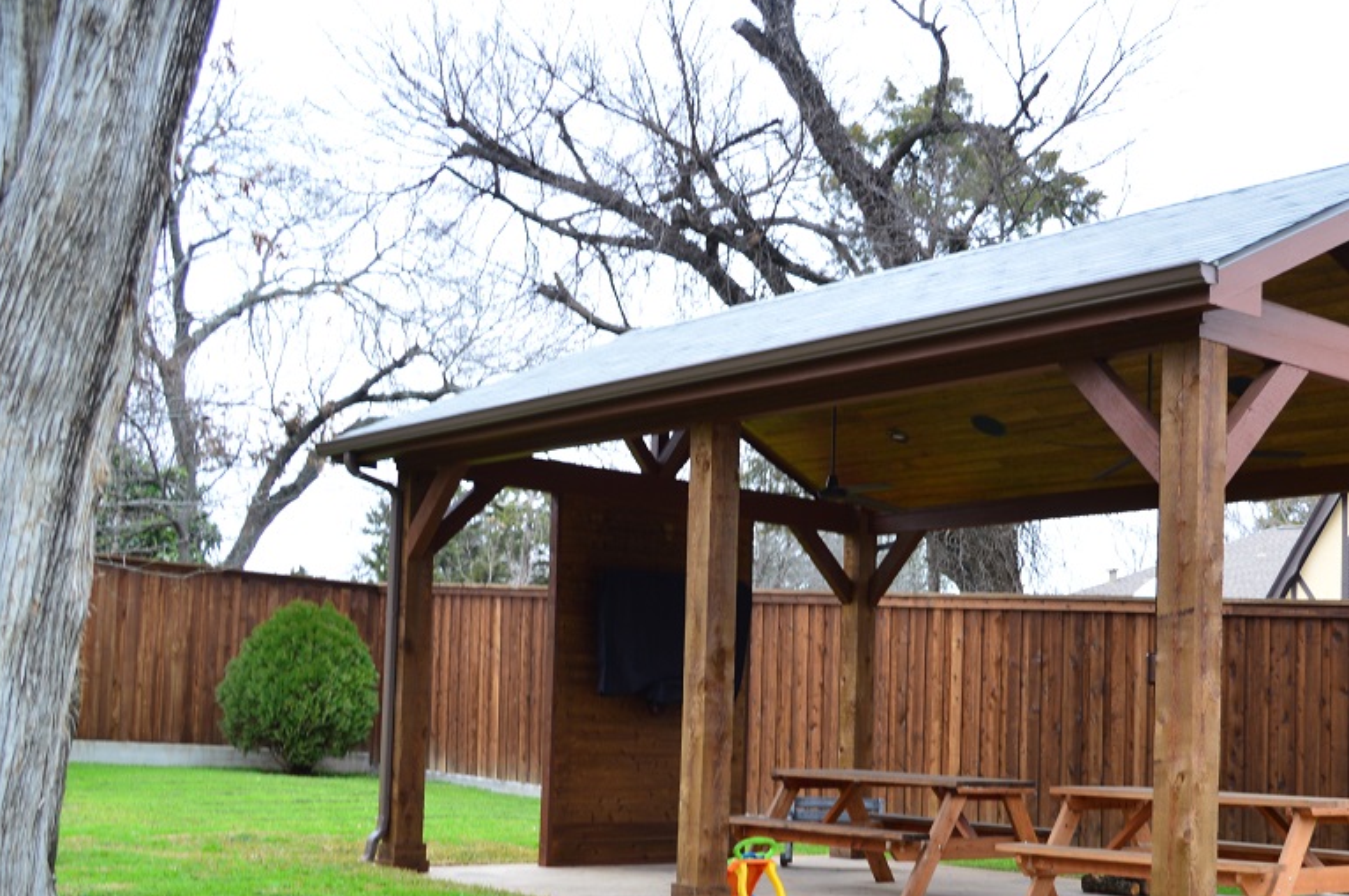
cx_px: 970
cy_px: 645
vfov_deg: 28.3
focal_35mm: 47
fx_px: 1759
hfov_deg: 41.0
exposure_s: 1/30
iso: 160
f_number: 3.8
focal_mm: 20
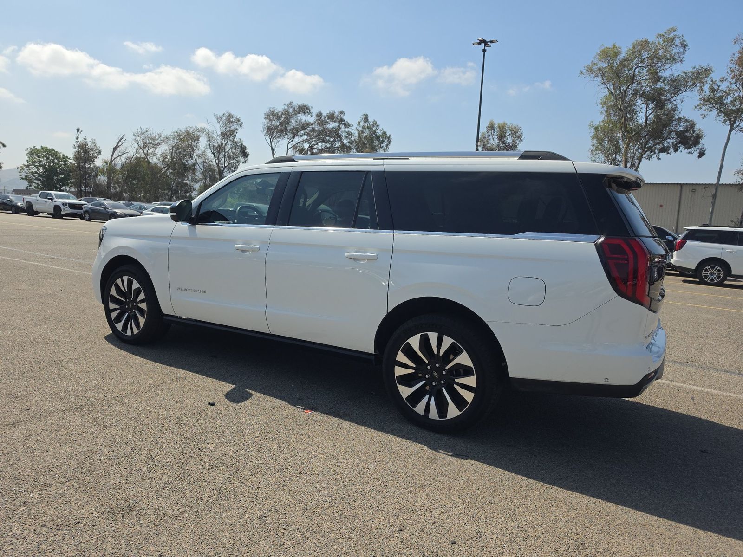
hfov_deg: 73.9
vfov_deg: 58.9
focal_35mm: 23
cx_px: 372
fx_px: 494
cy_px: 278
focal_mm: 6.5
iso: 59
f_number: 1.4
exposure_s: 1/7940
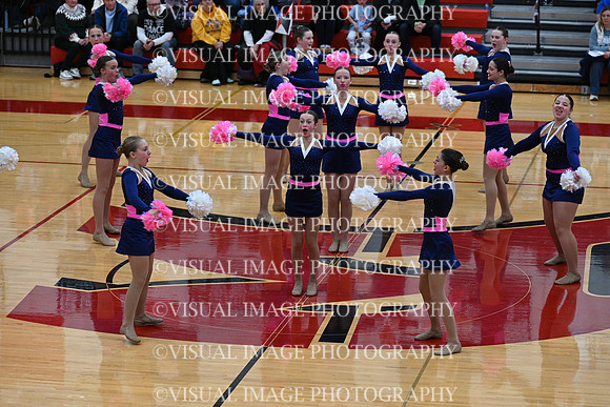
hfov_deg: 16.4
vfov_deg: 11.0
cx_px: 305
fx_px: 2118
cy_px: 204
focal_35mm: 125
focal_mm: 125
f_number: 4
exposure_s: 1/400
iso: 4000
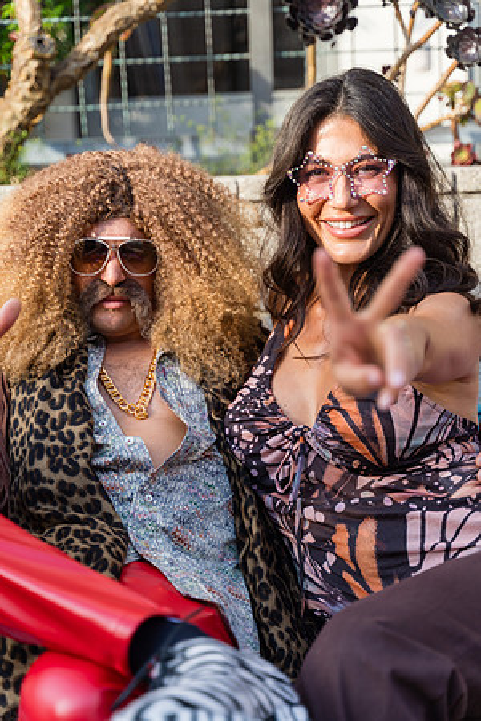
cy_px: 360
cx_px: 240
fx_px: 1202
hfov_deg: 22.6
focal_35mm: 60
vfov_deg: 33.4
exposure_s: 1/320
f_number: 2.8
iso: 100
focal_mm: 60
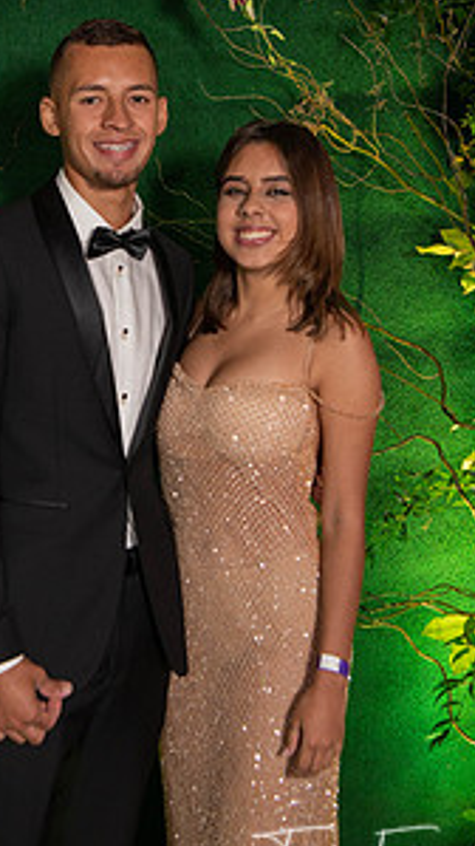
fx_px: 1345
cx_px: 133
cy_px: 334
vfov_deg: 34.8
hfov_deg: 19.9
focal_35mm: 60
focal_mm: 38
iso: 800
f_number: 5
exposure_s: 1/60
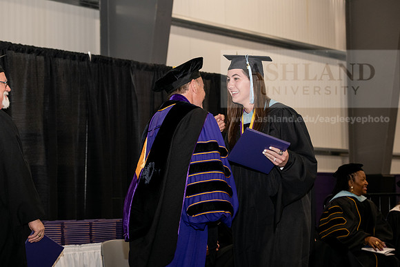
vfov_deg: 15.2
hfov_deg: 22.6
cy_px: 134
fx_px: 1000
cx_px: 200
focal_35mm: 90
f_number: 5.6
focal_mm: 90
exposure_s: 1/200
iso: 1600
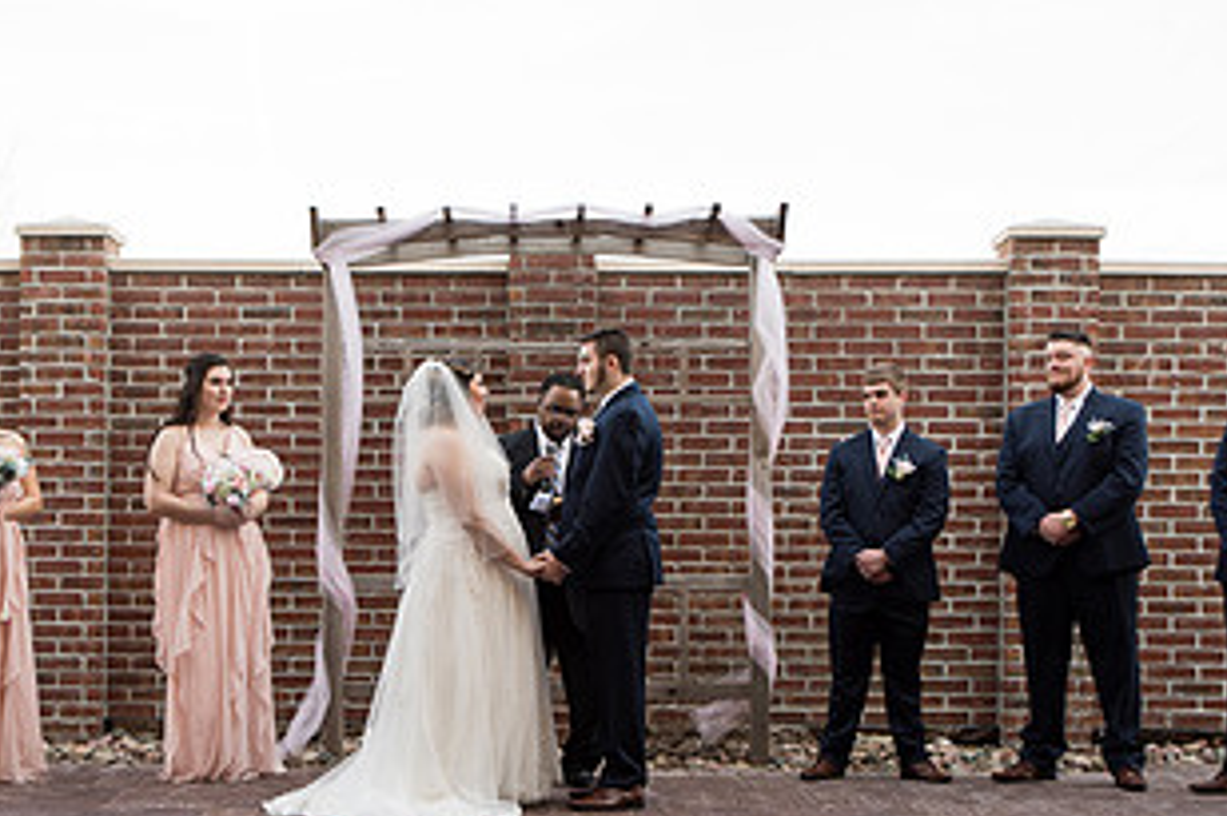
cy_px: 599
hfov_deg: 30.4
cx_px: 474
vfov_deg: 20.4
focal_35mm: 66
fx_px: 2248
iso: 125
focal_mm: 35
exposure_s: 1/200
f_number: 3.5
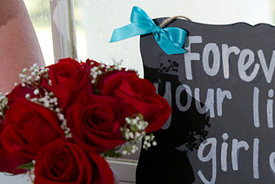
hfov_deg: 14.3
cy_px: 114
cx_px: 205
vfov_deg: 9.6
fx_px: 1093
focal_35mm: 143
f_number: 4
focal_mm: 78
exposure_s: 1/125
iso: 640
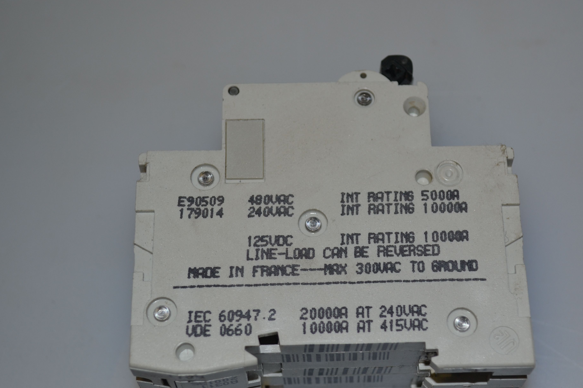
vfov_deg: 20.0
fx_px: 1101
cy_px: 223
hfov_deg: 29.6
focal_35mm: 68
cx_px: 351
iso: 180
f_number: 5
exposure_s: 1/60
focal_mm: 36
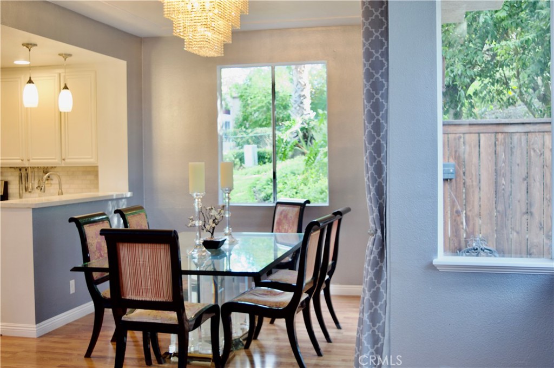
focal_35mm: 44
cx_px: 277
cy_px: 184
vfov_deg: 30.8
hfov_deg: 45.0
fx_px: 669
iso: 100
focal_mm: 29
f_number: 4.2
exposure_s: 1/10
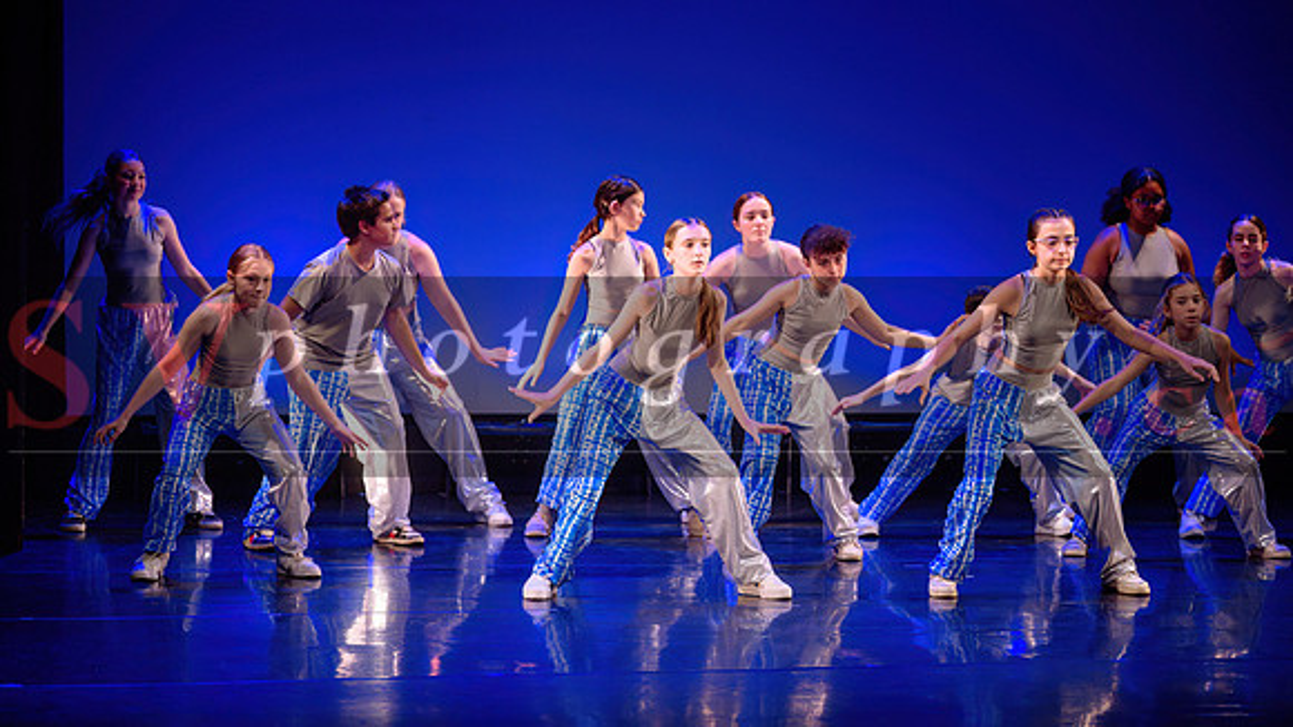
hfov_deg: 19.0
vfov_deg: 10.7
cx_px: 634
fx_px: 3870
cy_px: 295
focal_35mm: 113
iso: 1600
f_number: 2.8
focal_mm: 105
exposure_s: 1/250
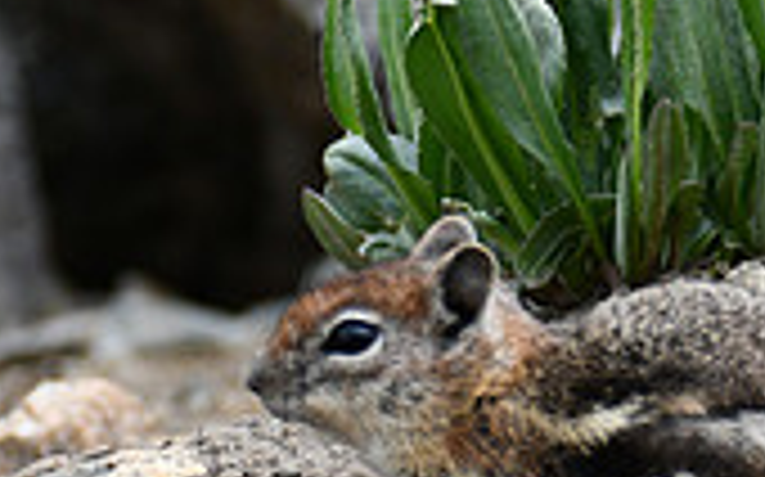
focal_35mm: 1565
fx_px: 32607
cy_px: 259
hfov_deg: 1.3
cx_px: 441
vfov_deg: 0.8
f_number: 5.6
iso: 450
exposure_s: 1/500
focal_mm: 300
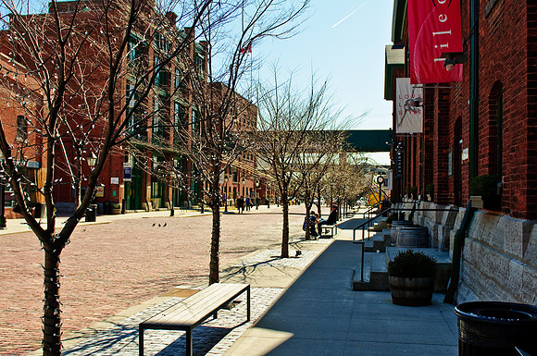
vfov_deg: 36.8
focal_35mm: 36
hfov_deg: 53.2
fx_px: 536
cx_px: 268
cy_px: 178
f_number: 4
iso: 200
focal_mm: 24
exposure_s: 1/1250
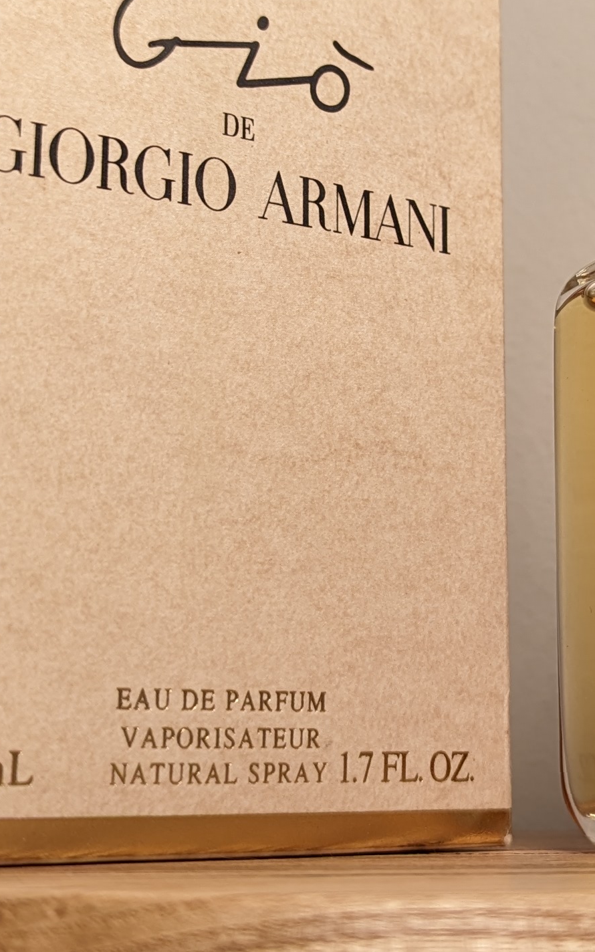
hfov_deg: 17.7
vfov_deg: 27.9
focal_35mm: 73
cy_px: 275
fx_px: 1894
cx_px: 461
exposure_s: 1/90
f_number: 1.85
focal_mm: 6.81
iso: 60
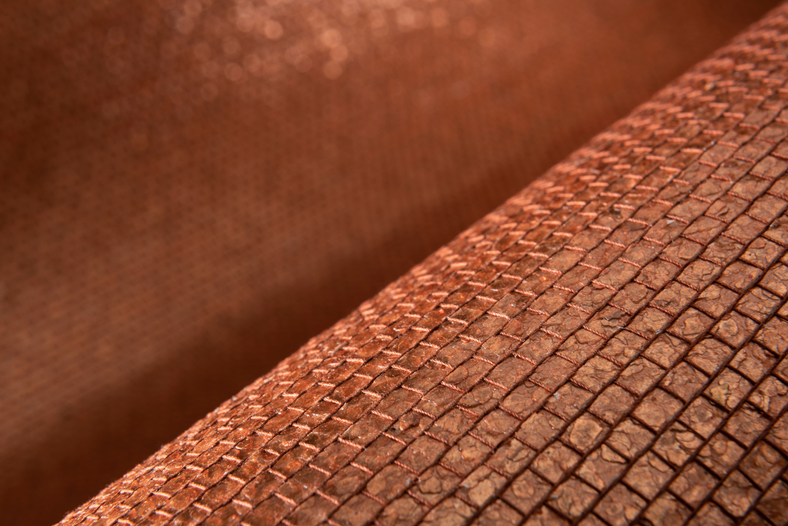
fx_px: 1533
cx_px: 394
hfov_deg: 28.8
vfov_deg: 19.5
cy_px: 263
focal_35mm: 70
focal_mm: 70
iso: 125
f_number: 16
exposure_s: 1/160
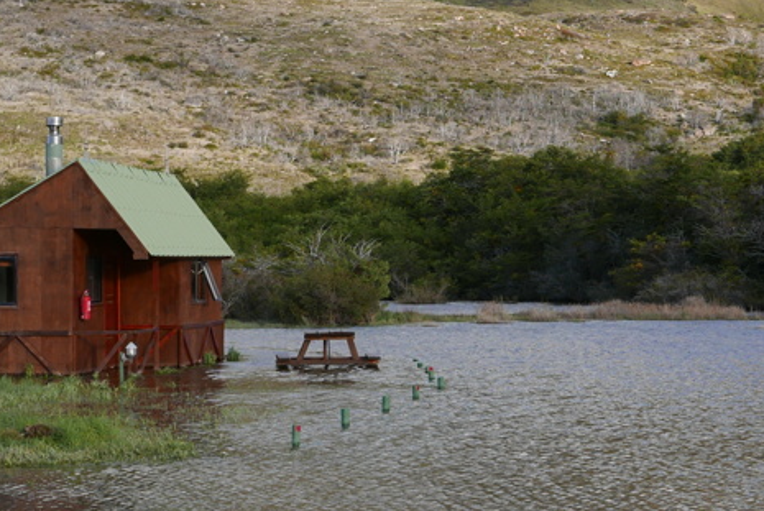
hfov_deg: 23.9
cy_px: 261
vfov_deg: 16.1
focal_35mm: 85
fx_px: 1806
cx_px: 338
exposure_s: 1/320
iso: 200
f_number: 5.6
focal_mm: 14.9
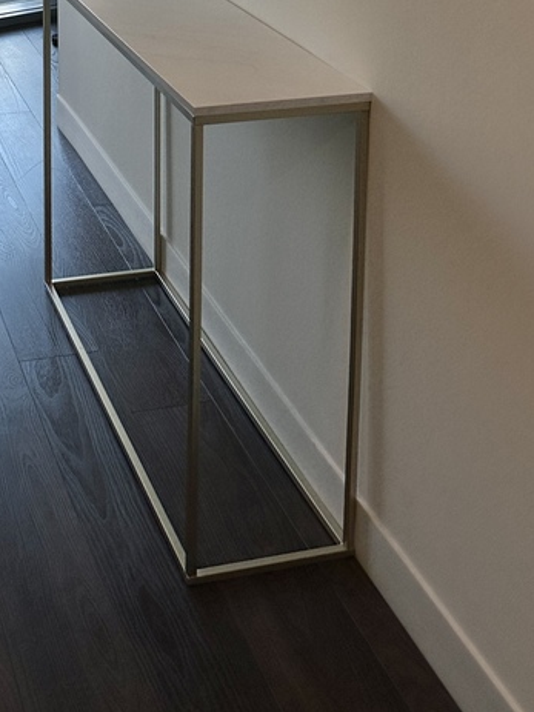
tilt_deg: -7.5
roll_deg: +1.9
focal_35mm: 56
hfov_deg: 25.3
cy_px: -105
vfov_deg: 30.2
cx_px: 51
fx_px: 1152
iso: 80
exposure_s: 1/594
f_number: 1.78
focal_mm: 6.86
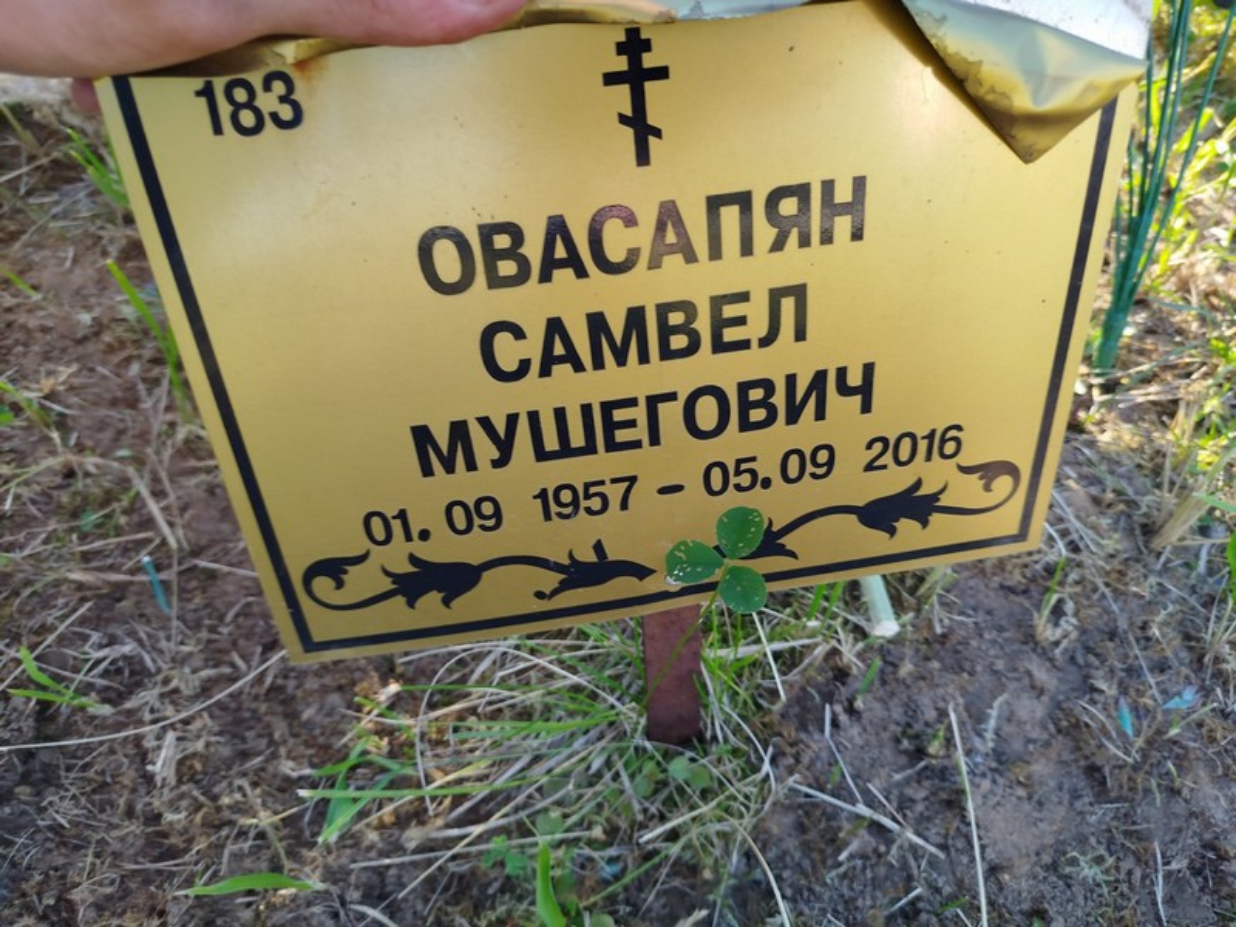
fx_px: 857
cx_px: 618
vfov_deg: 56.8
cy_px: 464
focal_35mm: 24
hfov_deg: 71.6
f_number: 1.7
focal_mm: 5.31
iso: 64
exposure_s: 1/100
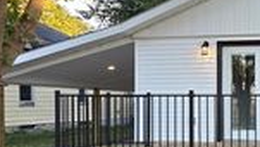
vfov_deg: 25.2
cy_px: 110
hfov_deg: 37.4
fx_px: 324
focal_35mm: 47
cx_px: 279
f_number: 2.2
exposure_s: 1/167
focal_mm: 2.2
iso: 50
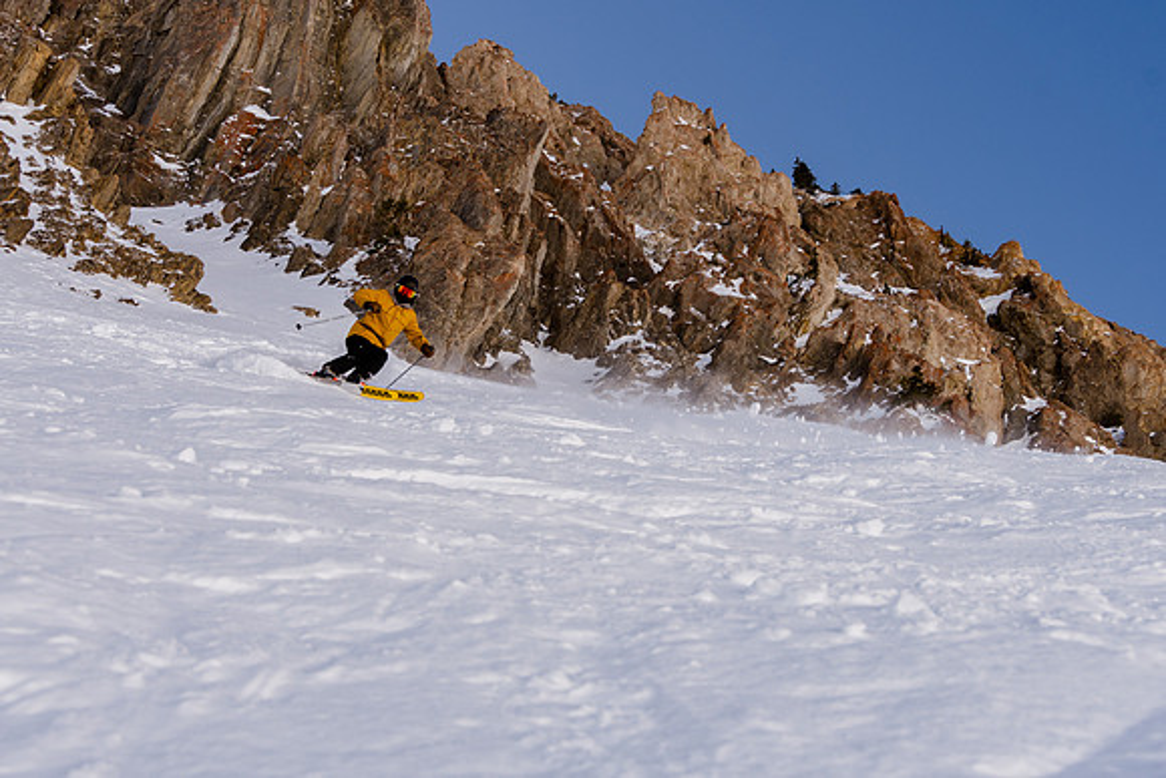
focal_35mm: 55
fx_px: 1778
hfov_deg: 36.3
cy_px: 389
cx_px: 583
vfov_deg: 24.7
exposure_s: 1/640
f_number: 8
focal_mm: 36
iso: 160
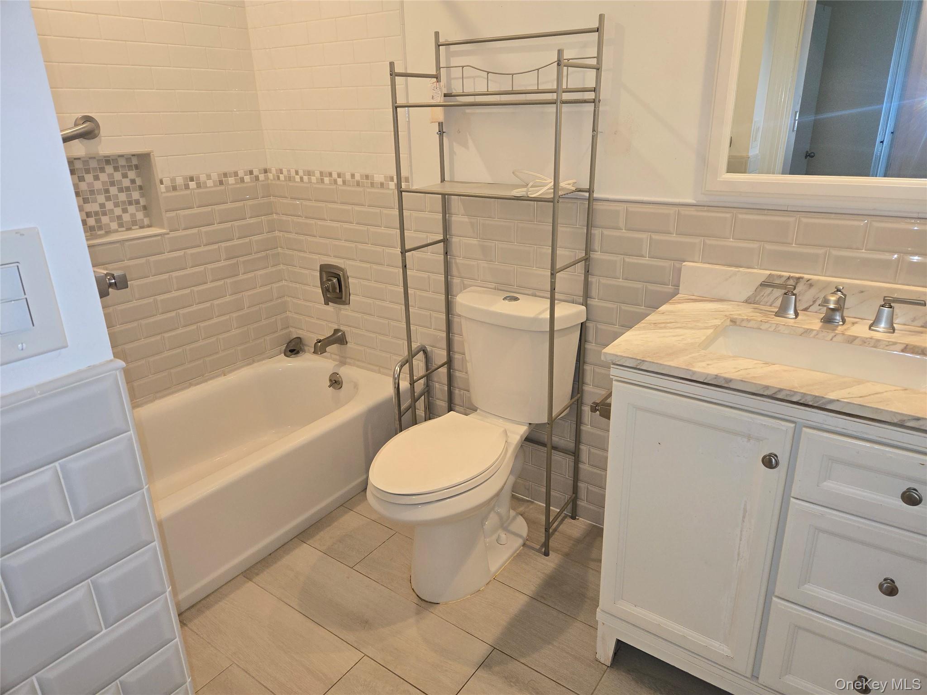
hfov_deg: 73.9
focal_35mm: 23
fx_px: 616
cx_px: 464
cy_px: 348
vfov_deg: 58.9
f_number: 1.8
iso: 80
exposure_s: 1/60
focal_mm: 5.4
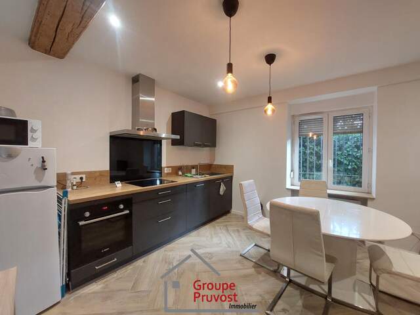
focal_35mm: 13
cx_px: 210
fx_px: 158
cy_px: 158
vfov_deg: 89.9
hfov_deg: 106.2
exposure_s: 1/33
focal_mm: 1.74
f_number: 2.2
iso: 250
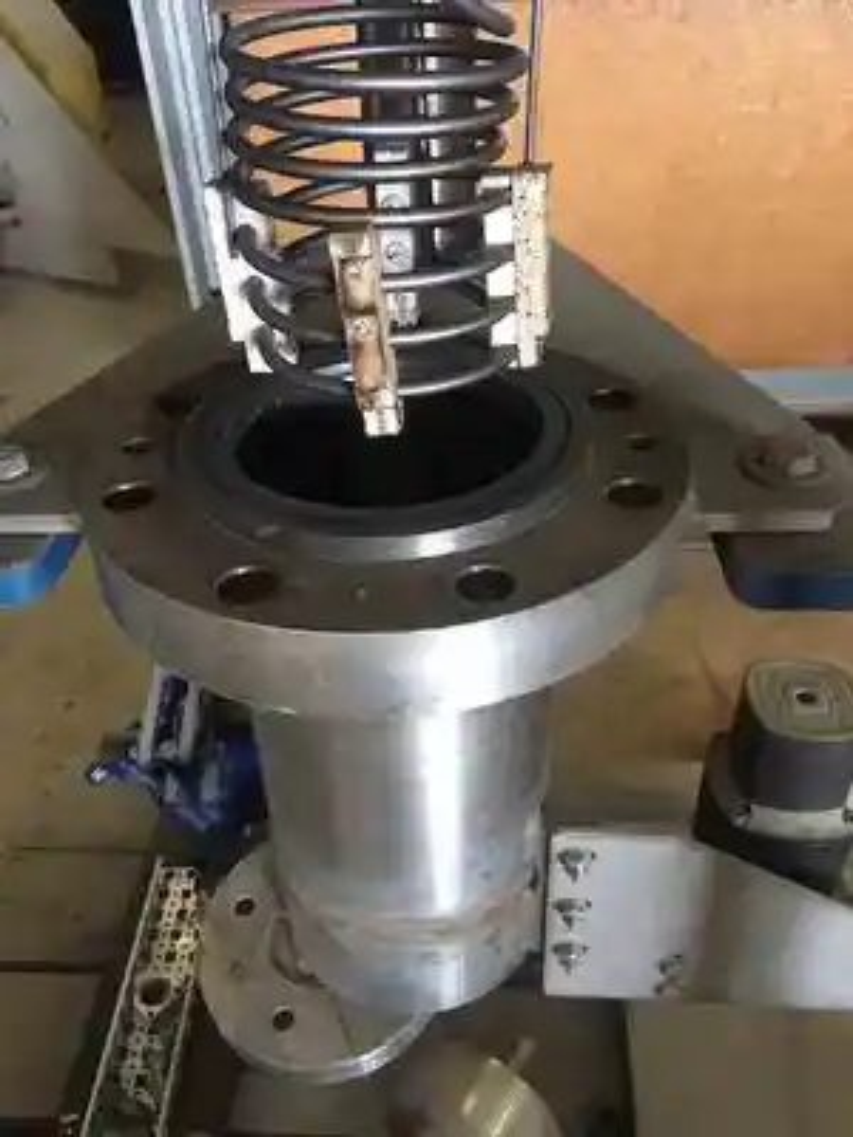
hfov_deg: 48.2
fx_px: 953
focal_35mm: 29
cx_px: 426
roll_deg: +4.9
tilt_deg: -38.6
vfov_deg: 61.7
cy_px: 568
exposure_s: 1/30
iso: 160
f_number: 2.2
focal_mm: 4.15
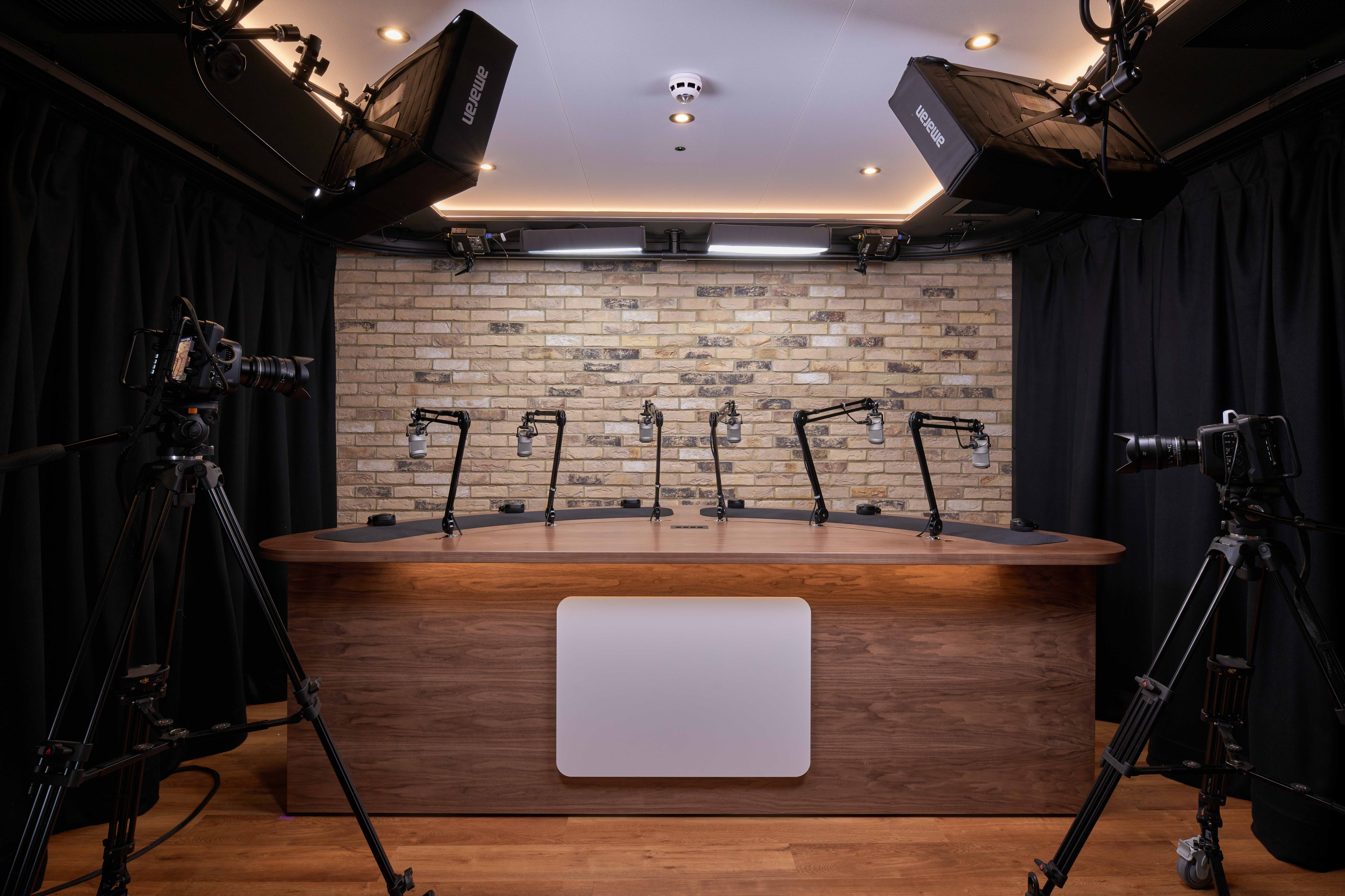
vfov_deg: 64.6
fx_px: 710
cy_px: 448
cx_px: 672
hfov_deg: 86.9
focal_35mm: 19
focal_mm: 19
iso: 64
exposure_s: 1/3
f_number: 11
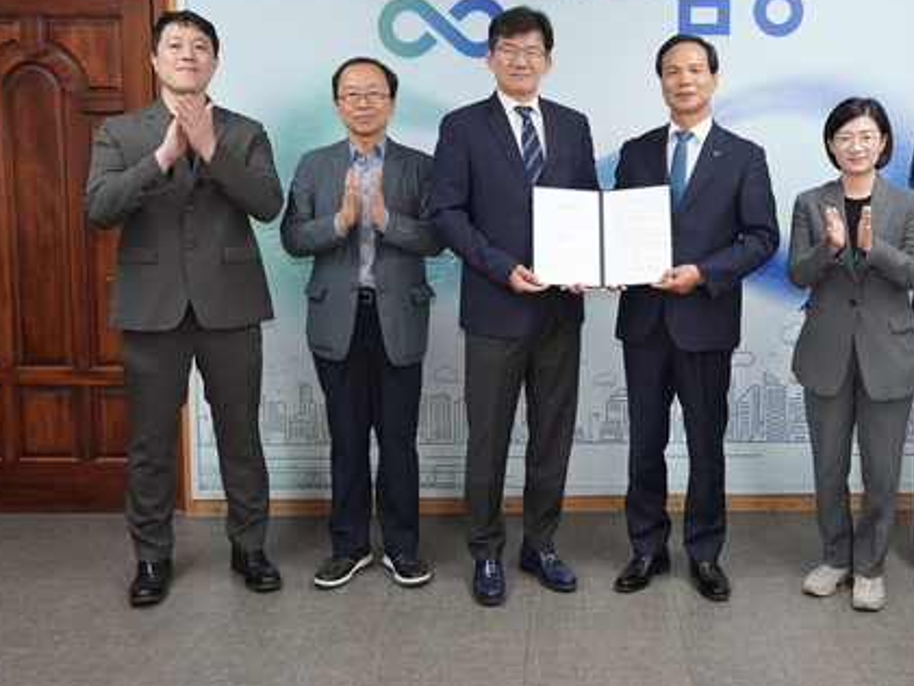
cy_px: 250
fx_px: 1136
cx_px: 580
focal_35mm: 43
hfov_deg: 43.4
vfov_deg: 33.4
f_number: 4
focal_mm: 30
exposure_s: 1/250
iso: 3200
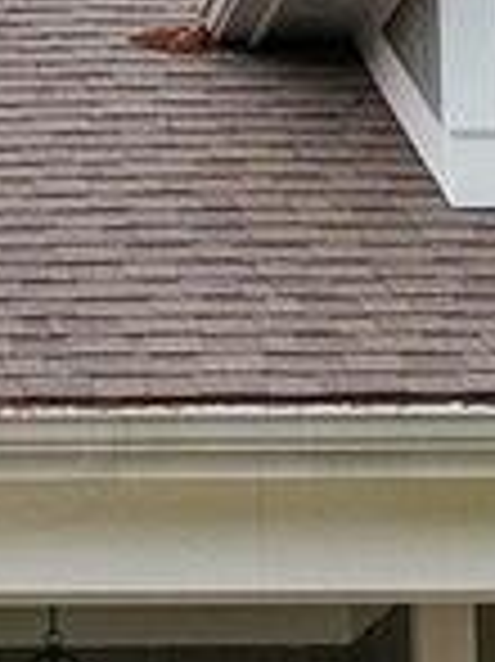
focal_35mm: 291
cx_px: -544
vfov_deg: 6.8
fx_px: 5556
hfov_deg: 5.0
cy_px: 387
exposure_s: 1/500
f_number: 9
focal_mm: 29
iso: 640
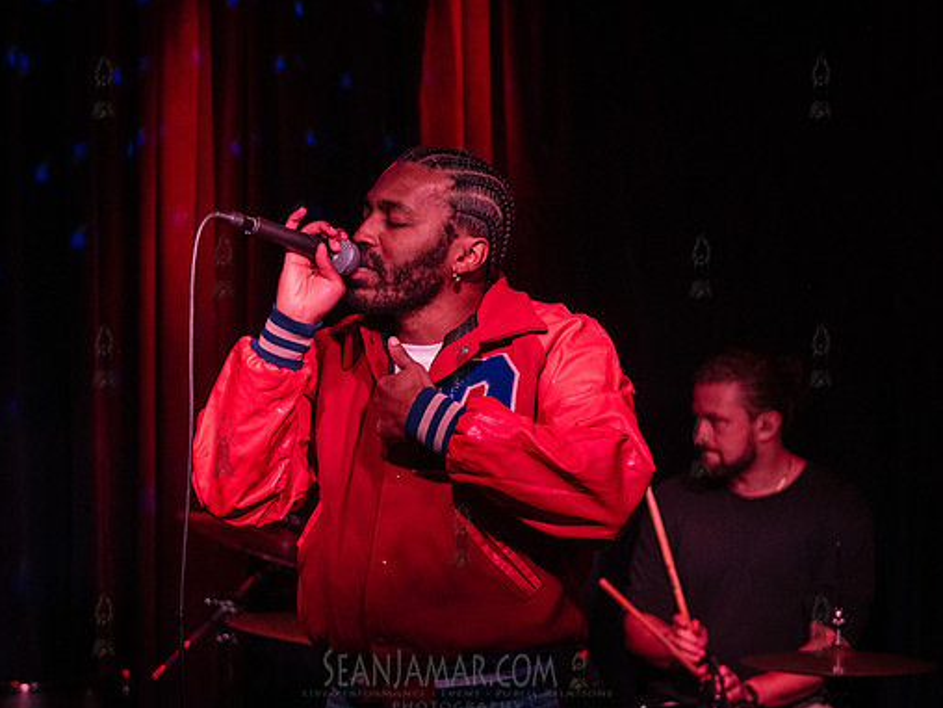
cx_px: 460
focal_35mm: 68
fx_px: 1852
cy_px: 355
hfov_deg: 28.6
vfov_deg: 21.6
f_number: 3.5
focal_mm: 62
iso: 12800
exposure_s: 1/320
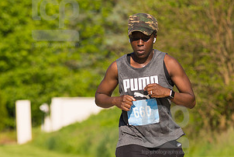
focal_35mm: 384
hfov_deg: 5.4
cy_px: 127
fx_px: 2498
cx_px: 166
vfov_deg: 3.6
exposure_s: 1/2000
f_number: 5.6
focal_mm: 200
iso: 400
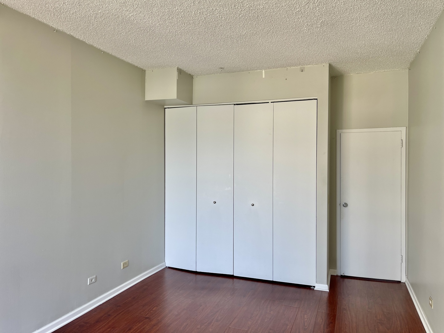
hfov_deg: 69.4
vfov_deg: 54.9
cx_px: 222
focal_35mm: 25
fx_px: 321
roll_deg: -0.1
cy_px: 166
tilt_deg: -1.3
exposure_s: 1/121
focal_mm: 5.1
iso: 40
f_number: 1.6
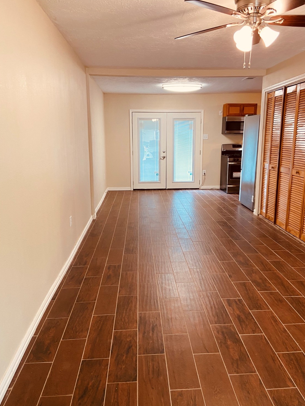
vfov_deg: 65.3
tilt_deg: -10.7
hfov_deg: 51.3
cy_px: 205
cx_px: 156
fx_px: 317
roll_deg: +0.4
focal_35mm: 27
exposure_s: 1/60
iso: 160
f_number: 1.8
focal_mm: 4.25
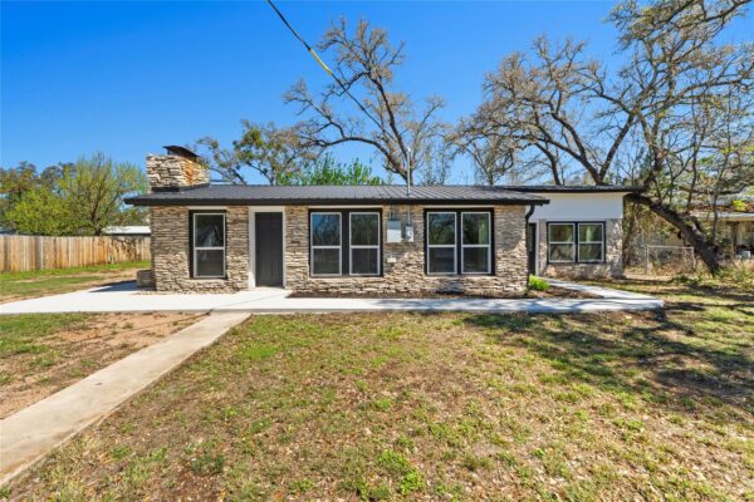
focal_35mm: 15
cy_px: 251
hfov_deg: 100.4
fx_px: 314
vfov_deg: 77.3
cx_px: 377
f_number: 11
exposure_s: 1/30
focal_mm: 10
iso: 250
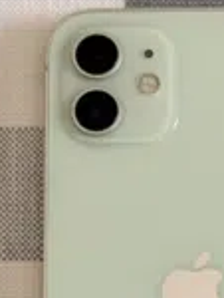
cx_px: 202
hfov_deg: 11.5
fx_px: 1101
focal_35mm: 128
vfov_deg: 15.2
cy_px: 284
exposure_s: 1/121
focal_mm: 6.76
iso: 100
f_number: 1.78
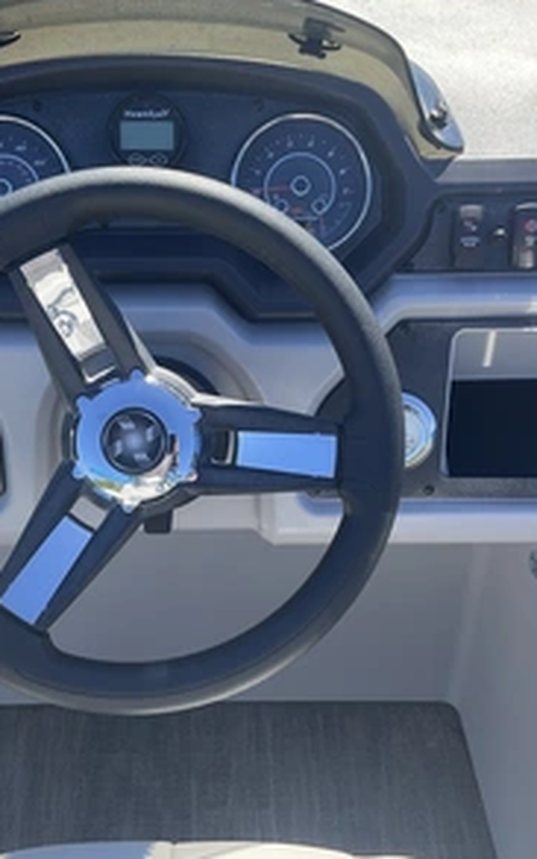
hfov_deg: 30.5
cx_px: 226
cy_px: 428
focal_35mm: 42
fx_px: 984
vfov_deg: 47.2
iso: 25
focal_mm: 3
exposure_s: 1/473
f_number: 1.8
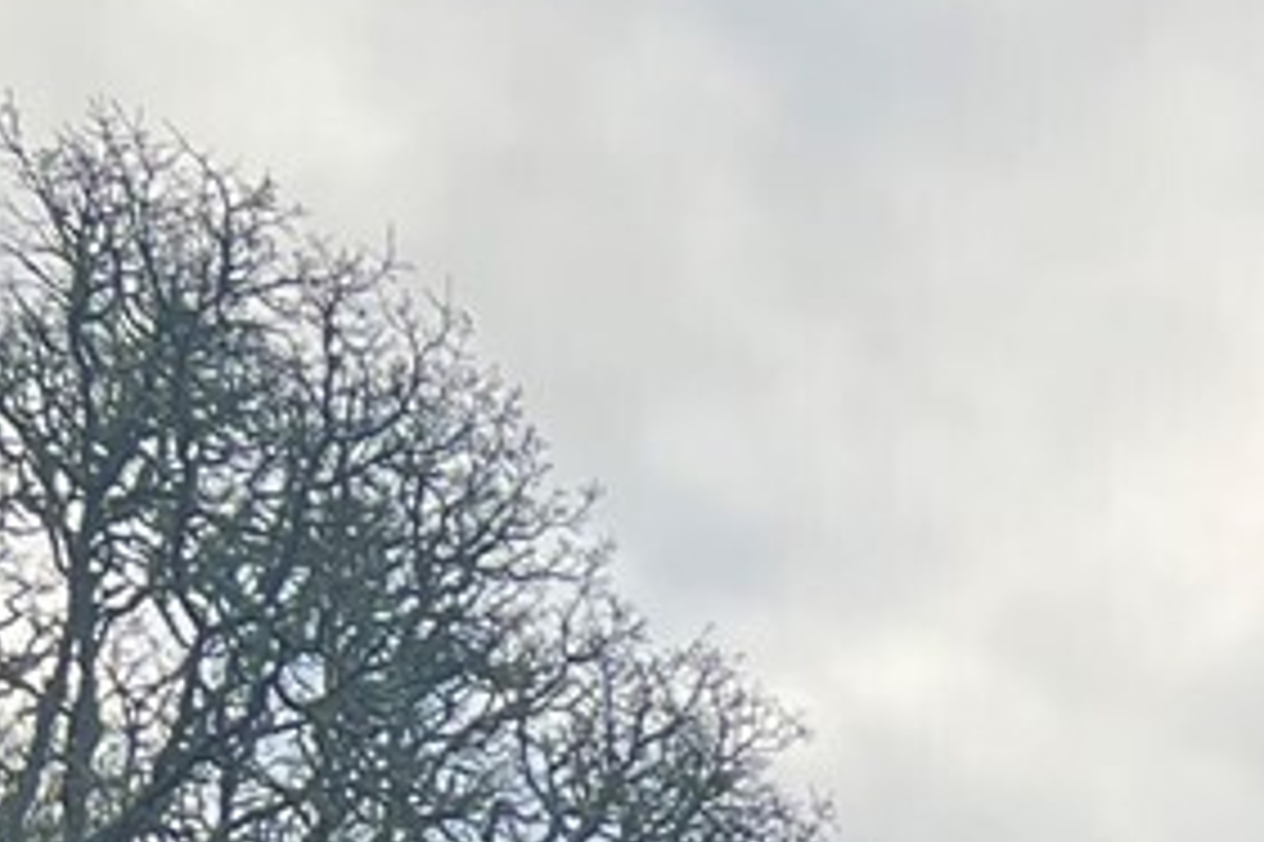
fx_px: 5404
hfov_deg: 12.0
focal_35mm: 154
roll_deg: -1.8
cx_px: 2461
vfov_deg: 8.0
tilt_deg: +8.4
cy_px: 2206
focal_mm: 5.7
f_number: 1.5
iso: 50
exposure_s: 1/1575
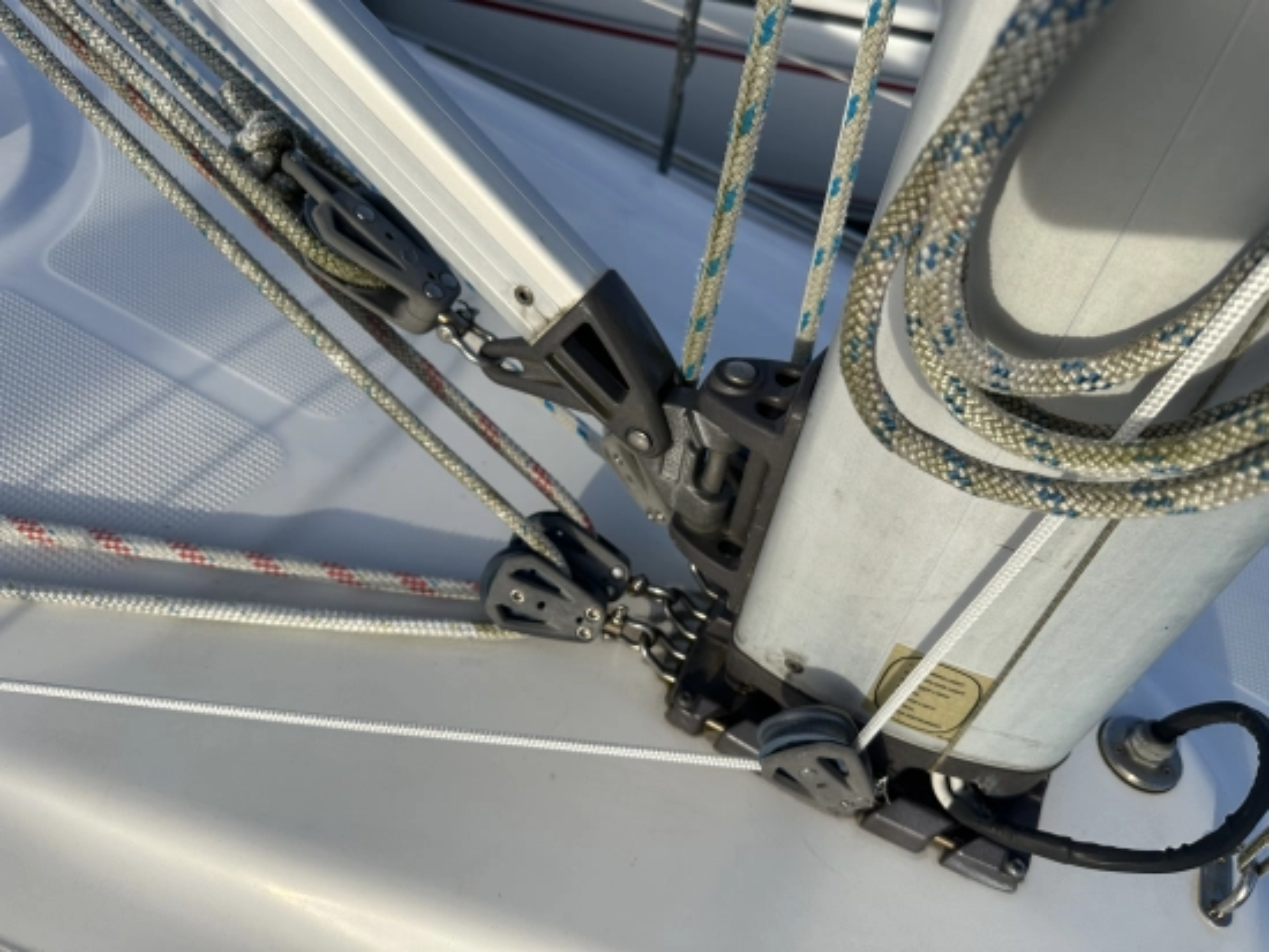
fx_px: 880
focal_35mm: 24
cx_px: 634
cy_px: 476
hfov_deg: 71.6
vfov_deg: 56.9
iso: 80
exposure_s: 1/3356
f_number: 1.78
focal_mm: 6.86
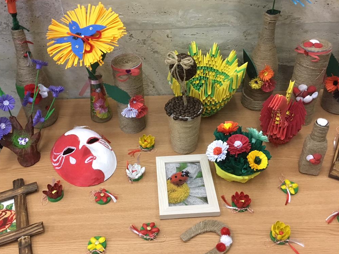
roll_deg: +2.6
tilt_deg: -37.2
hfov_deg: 50.1
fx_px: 362
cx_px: 158
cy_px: 112
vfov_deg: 38.6
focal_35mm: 37
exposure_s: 1/20
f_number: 2.2
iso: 200
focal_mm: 4.15
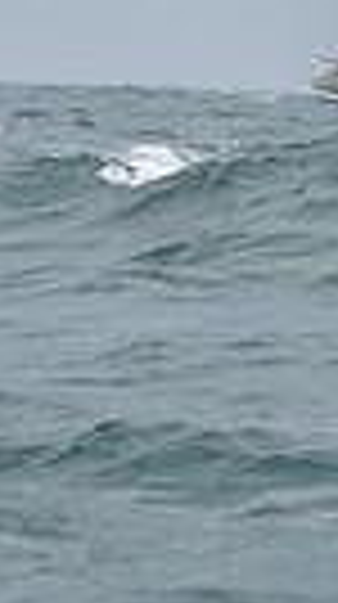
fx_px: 6525
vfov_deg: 5.3
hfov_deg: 2.9
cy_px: -92
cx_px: 1293
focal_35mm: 408
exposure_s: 1/800
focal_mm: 90
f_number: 13
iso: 320
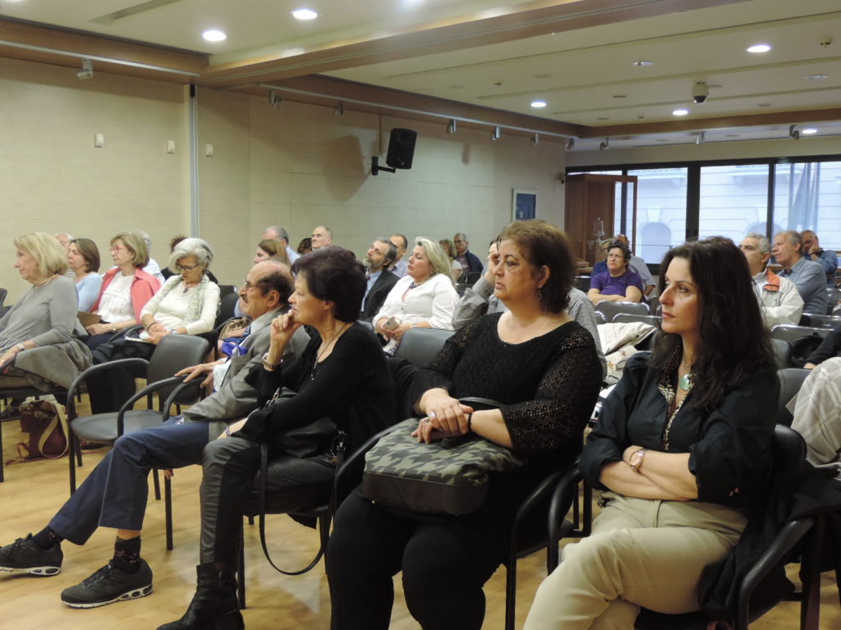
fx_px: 850
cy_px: 315
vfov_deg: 40.7
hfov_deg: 52.6
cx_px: 420
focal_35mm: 35
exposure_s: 1/15
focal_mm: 6.2
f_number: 3.3
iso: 400
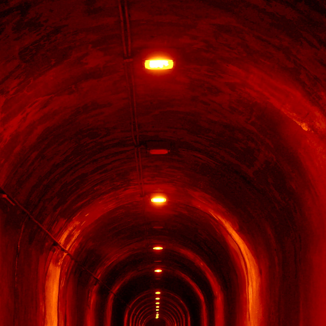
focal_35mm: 93
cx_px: 155
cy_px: 141
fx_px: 991
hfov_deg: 18.7
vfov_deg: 18.7
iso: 800
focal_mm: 28
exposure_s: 1/5
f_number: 4
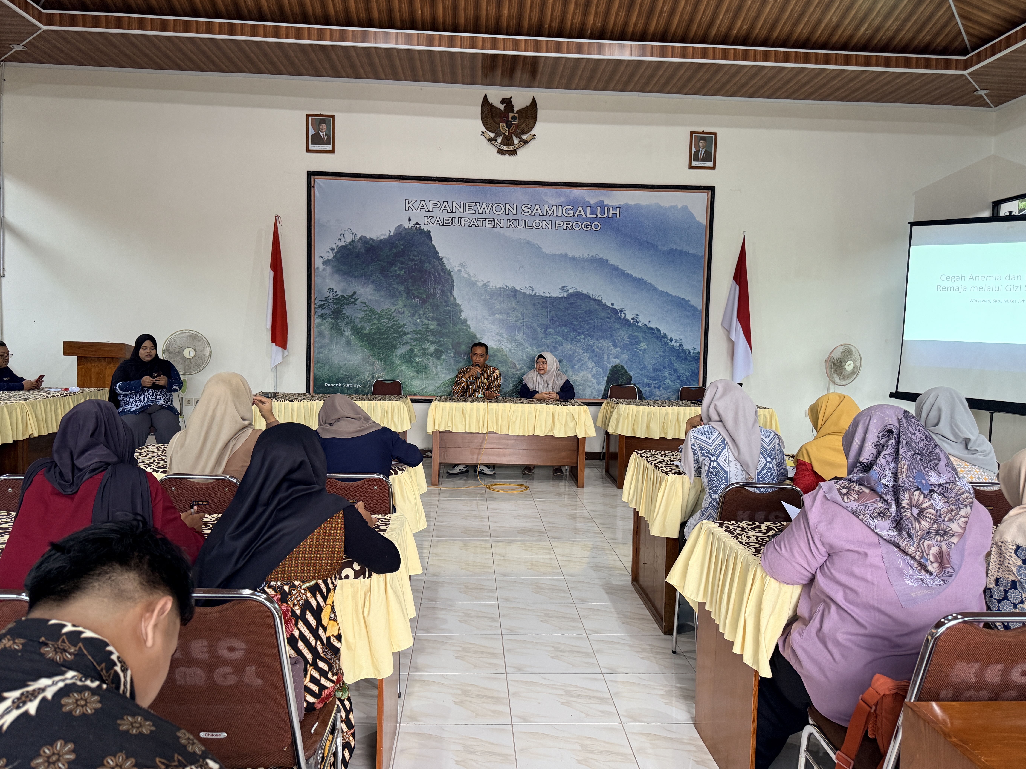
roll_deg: -2.0
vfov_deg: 54.9
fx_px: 741
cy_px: 369
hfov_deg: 69.4
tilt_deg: -2.9
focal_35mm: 25
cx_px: 512
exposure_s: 1/100
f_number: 1.78
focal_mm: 6.76
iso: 320
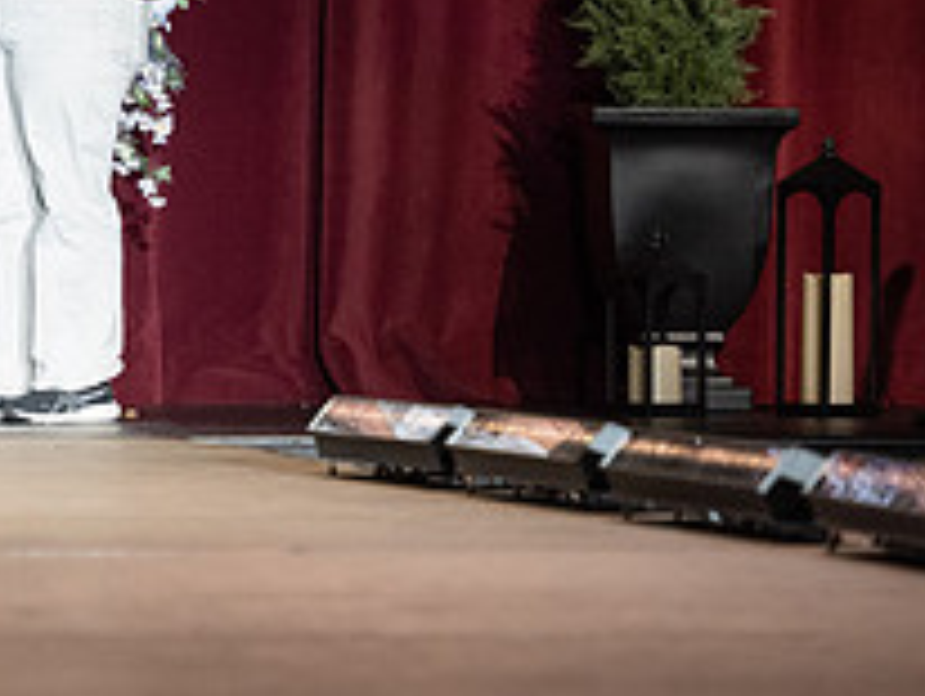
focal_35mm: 406
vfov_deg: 3.7
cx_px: -72
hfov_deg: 4.9
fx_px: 10862
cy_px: -47
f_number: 2.8
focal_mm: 150
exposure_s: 1/1000
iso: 1250
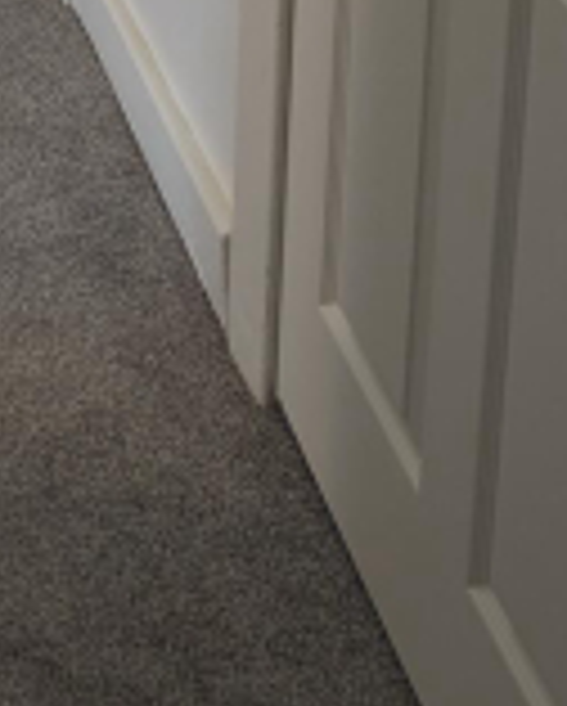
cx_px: -346
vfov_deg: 15.6
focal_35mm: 99
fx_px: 2073
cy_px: -679
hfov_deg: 14.3
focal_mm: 6.81
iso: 80
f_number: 1.85
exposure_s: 1/24
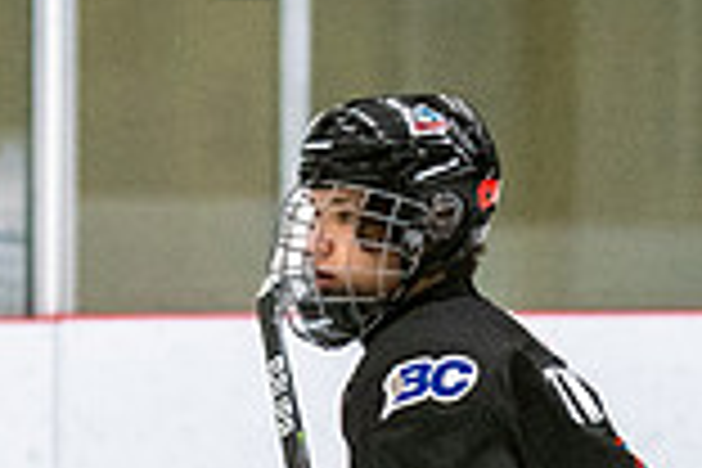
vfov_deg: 1.8
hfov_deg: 2.7
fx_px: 14897
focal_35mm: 764
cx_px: 397
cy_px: 643
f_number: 2.8
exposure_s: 1/640
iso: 1600
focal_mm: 105
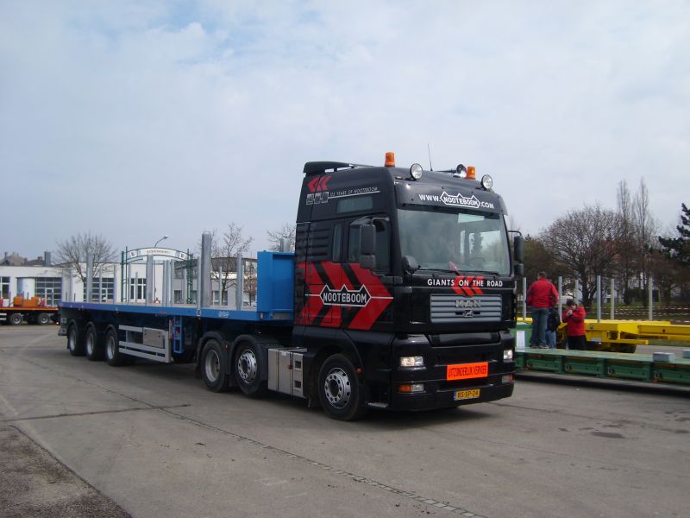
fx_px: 698
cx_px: 345
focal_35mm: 35
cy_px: 259
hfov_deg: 52.6
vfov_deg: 40.7
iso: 50
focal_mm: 5.8
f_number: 7.1
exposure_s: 1/369
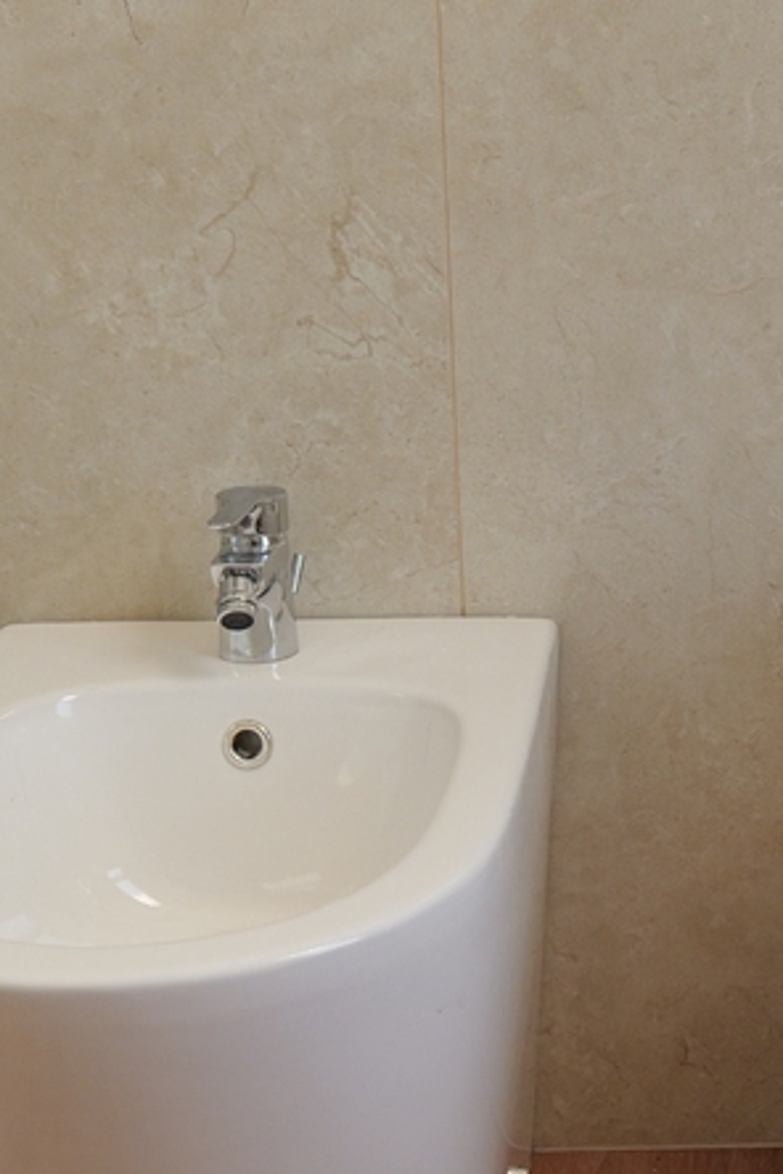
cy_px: 487
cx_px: 799
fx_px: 2381
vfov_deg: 27.7
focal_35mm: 73
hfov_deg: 18.2
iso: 800
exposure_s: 1/30
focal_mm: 20
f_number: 4
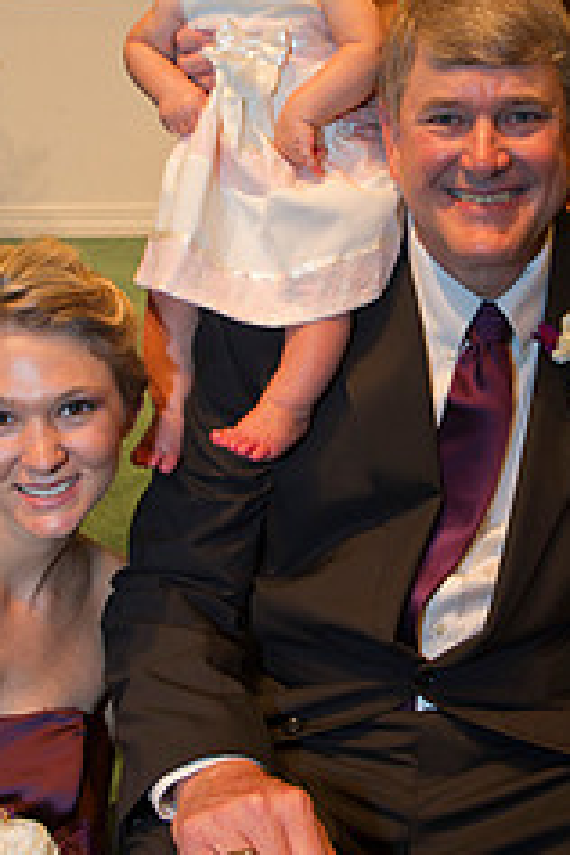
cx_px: 438
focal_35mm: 55
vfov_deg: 36.0
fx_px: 1306
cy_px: 310
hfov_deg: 24.3
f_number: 5
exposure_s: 1/50
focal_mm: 29
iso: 1600
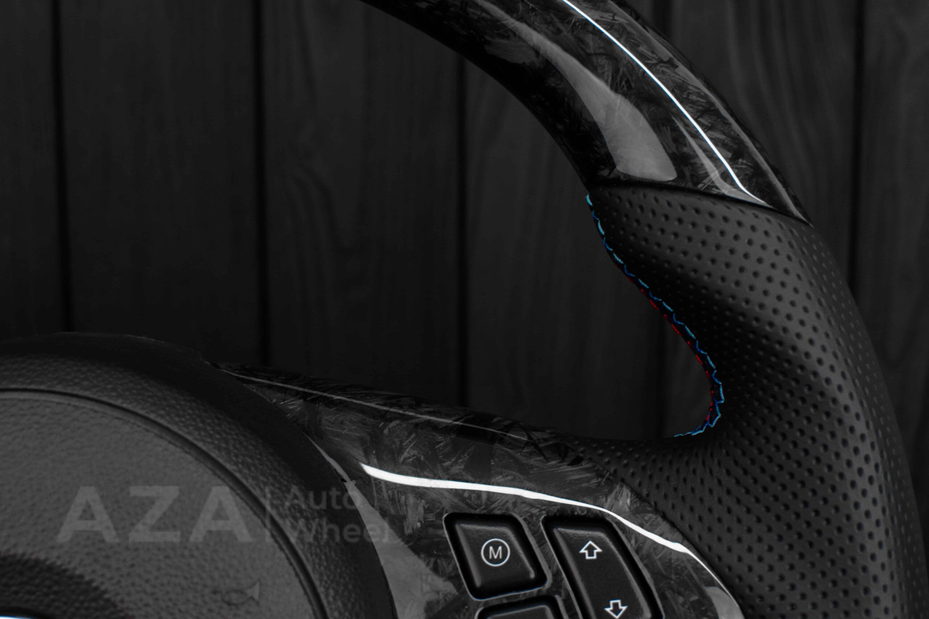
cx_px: 464
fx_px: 1355
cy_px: 310
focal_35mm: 52
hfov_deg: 37.8
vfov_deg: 25.8
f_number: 6.3
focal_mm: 35
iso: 500
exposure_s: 1/125
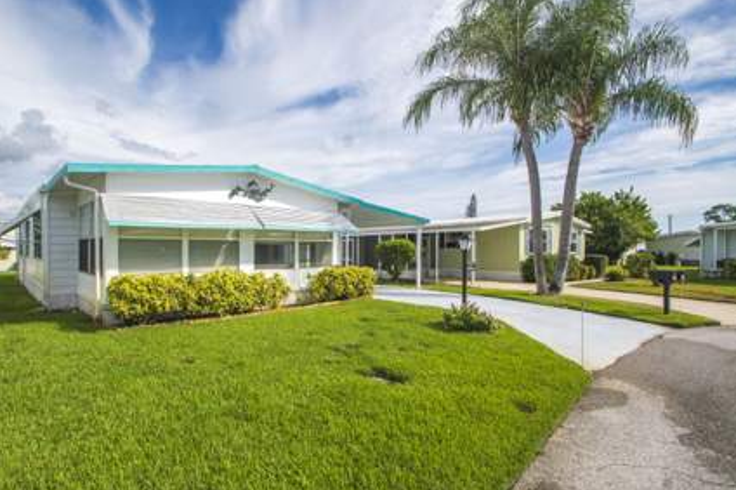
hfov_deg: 93.0
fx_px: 347
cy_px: 245
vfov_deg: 70.4
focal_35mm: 17
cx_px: 332
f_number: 8
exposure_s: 1/1000
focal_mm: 10
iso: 320
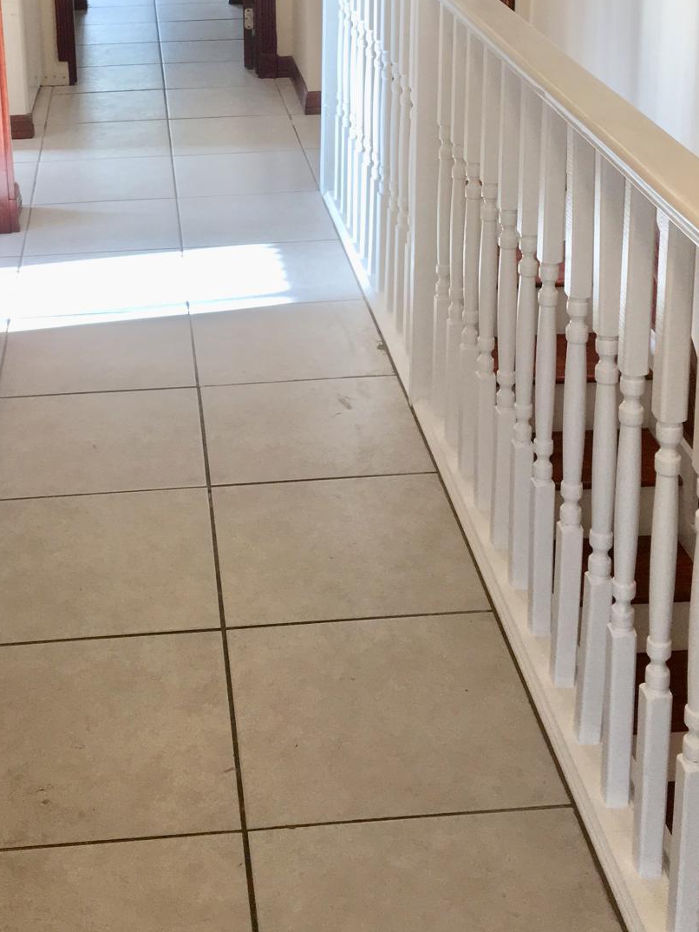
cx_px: 244
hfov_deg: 26.9
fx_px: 1453
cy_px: 141
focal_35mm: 54
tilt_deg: -13.9
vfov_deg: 34.1
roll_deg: +1.4
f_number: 2.2
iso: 50
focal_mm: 4.15
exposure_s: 1/60
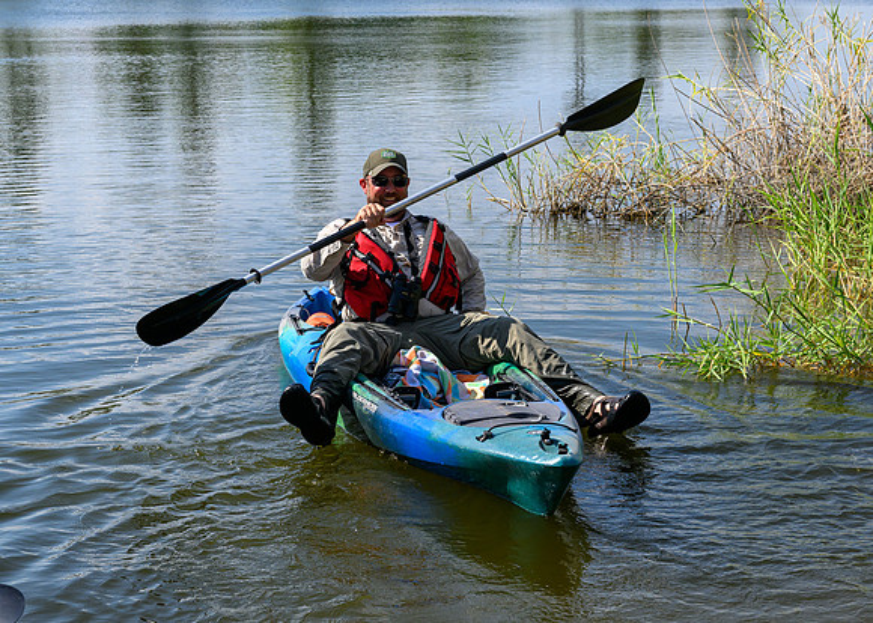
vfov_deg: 17.0
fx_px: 2090
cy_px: 312
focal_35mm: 84
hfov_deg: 23.5
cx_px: 311
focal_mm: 62
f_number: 10
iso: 500
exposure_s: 1/800
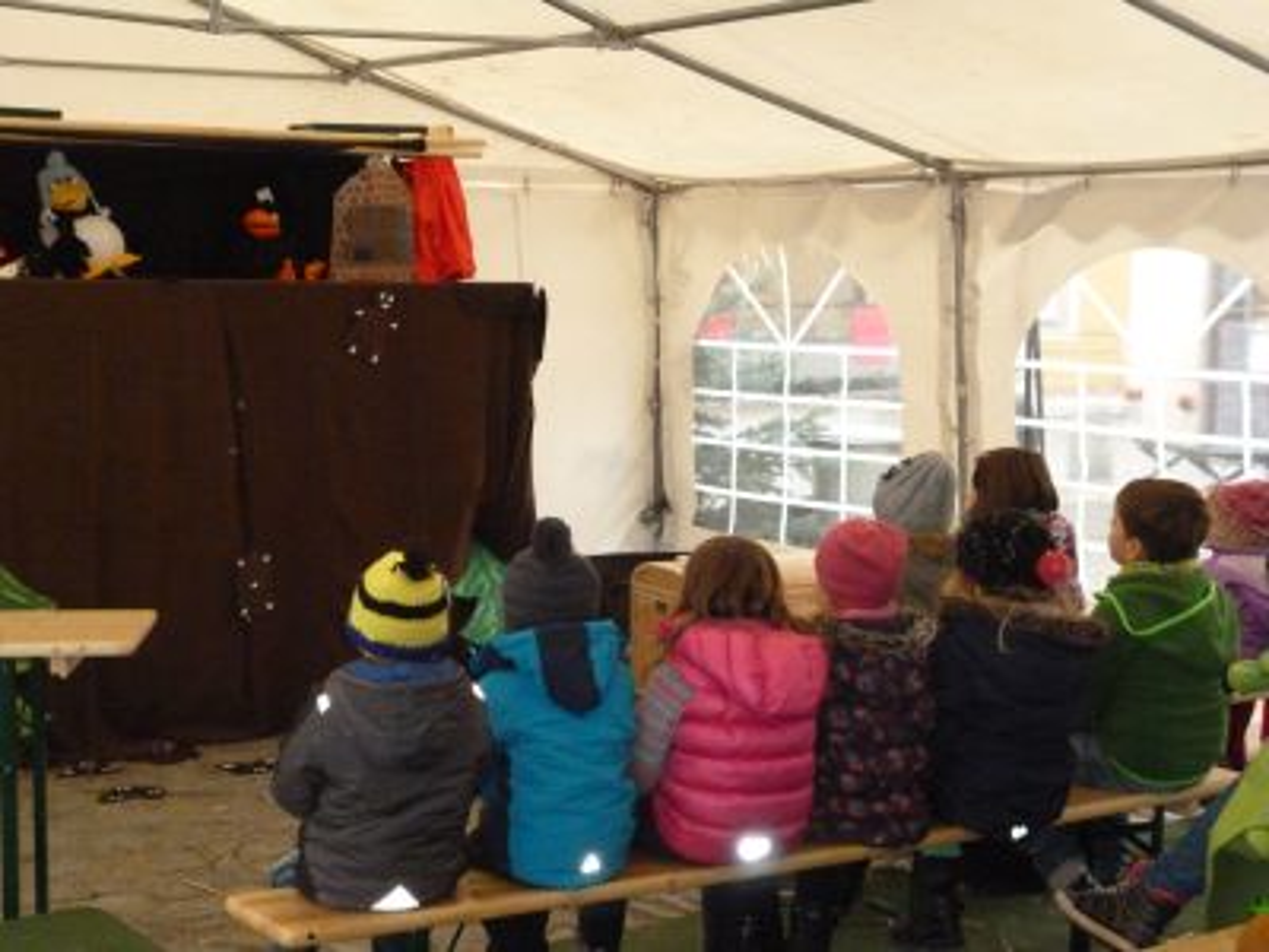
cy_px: 476
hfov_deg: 31.7
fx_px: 2236
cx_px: 634
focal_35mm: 61
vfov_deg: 24.0
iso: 640
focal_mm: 10.9
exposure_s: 1/60
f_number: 4.1
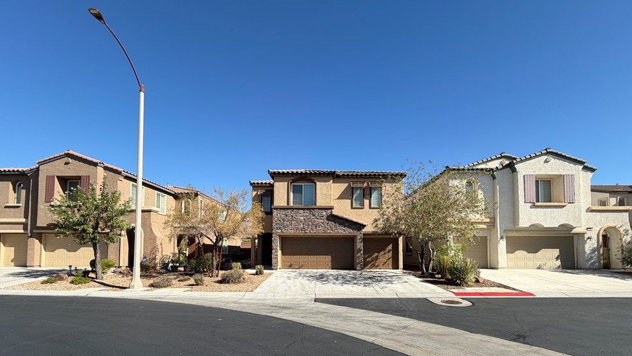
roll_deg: +0.6
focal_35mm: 16
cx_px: 319
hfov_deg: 99.4
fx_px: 268
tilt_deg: +1.8
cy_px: 241
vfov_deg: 65.1
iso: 25
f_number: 2.2
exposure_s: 1/770
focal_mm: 2.22
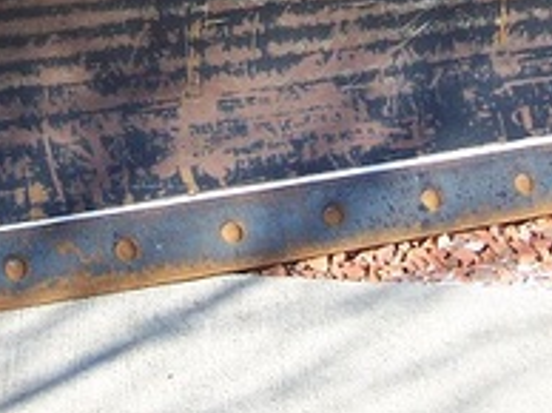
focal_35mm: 160
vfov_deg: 9.1
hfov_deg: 12.4
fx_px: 2548
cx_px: 324
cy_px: -128
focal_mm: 8.6
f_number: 6.7
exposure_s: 1/125
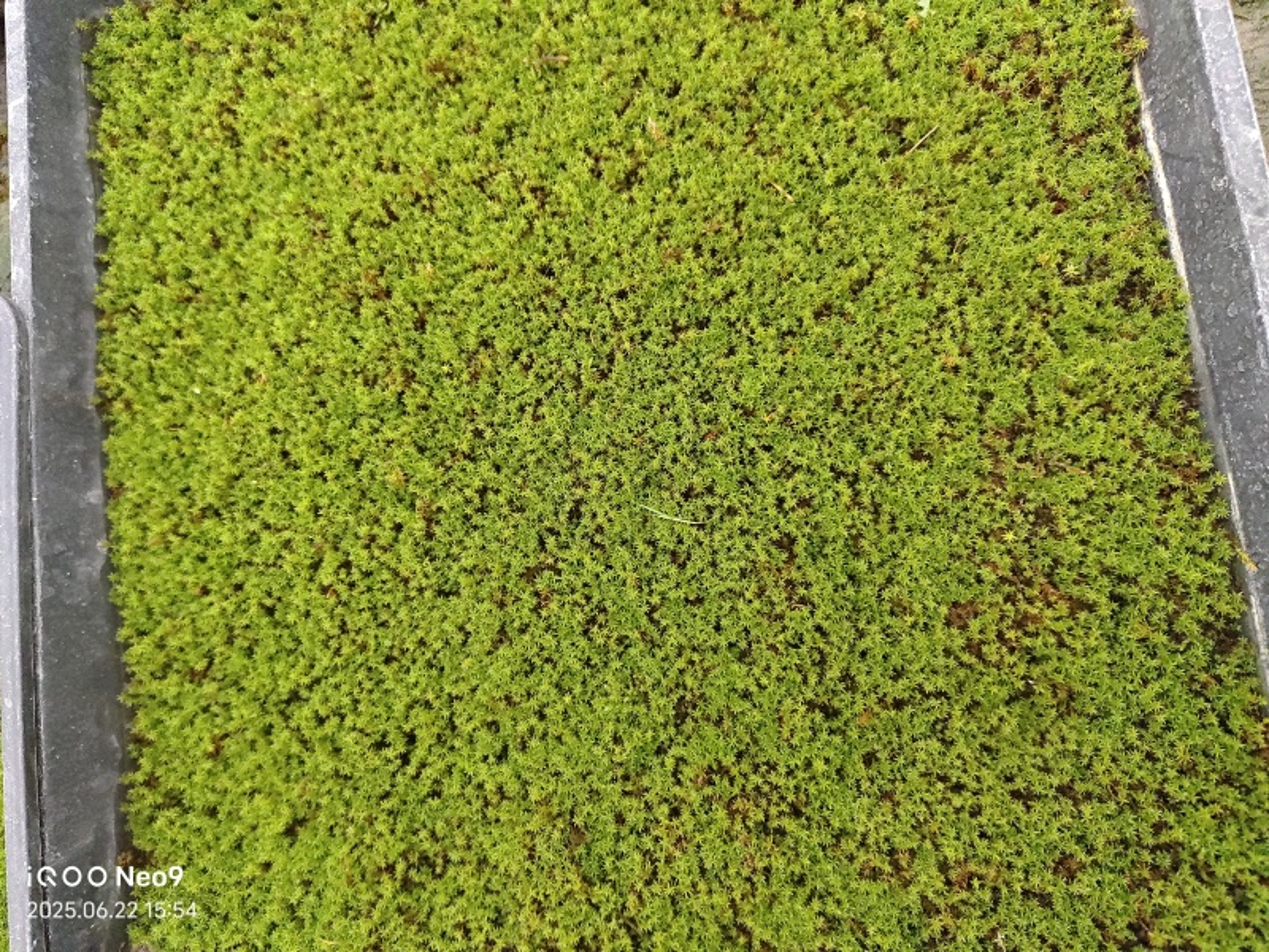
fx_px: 843
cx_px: 634
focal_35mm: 23
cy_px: 476
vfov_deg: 58.9
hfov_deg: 73.9
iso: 3947
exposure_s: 1/599
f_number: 1.88
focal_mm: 5.56
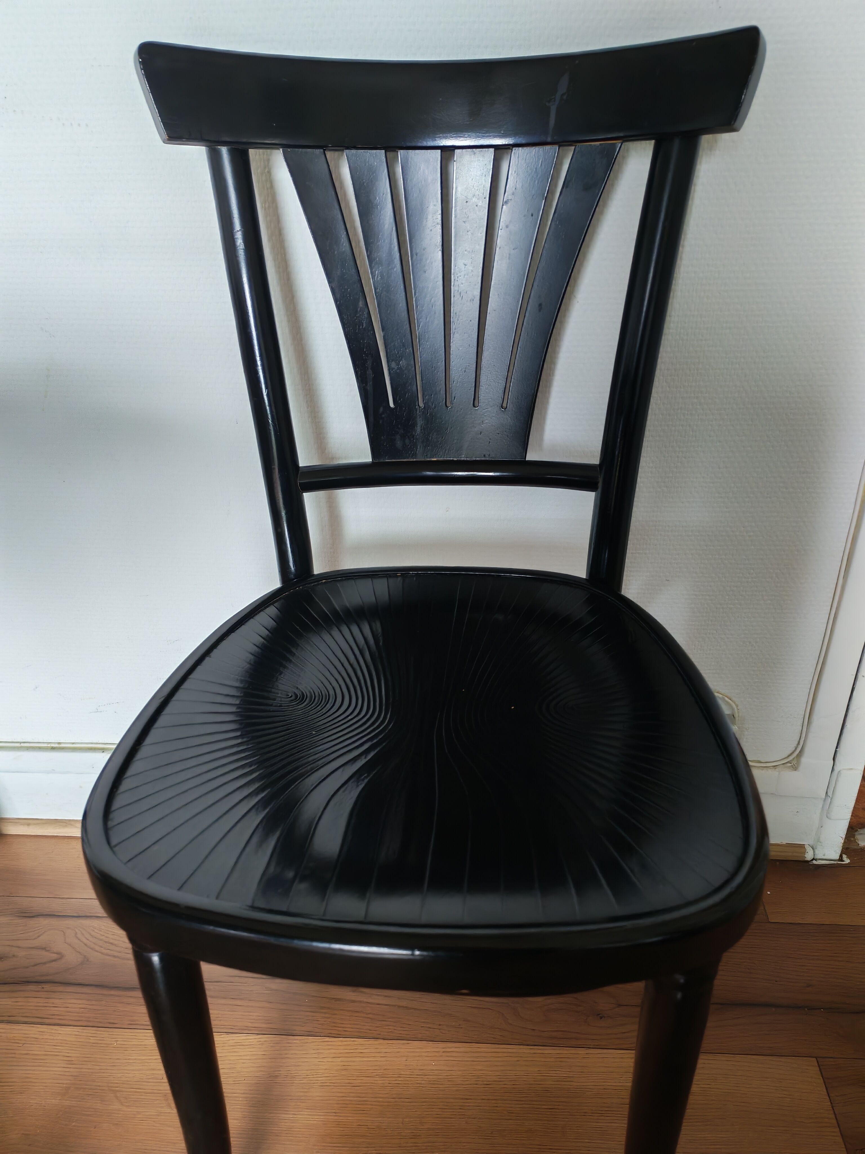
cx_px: 432
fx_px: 900
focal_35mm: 27
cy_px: 577
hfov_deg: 51.4
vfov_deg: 65.3
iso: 1000
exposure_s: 1/50
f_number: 1.9
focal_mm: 6.12
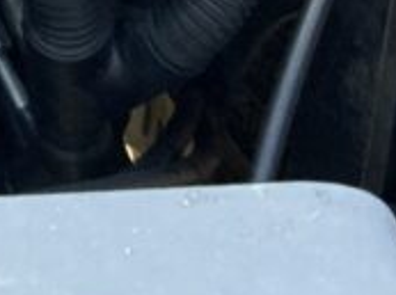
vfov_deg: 7.8
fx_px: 1964
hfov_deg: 11.0
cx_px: -215
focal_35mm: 172
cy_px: -487
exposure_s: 1/96
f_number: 1.8
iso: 64
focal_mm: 3
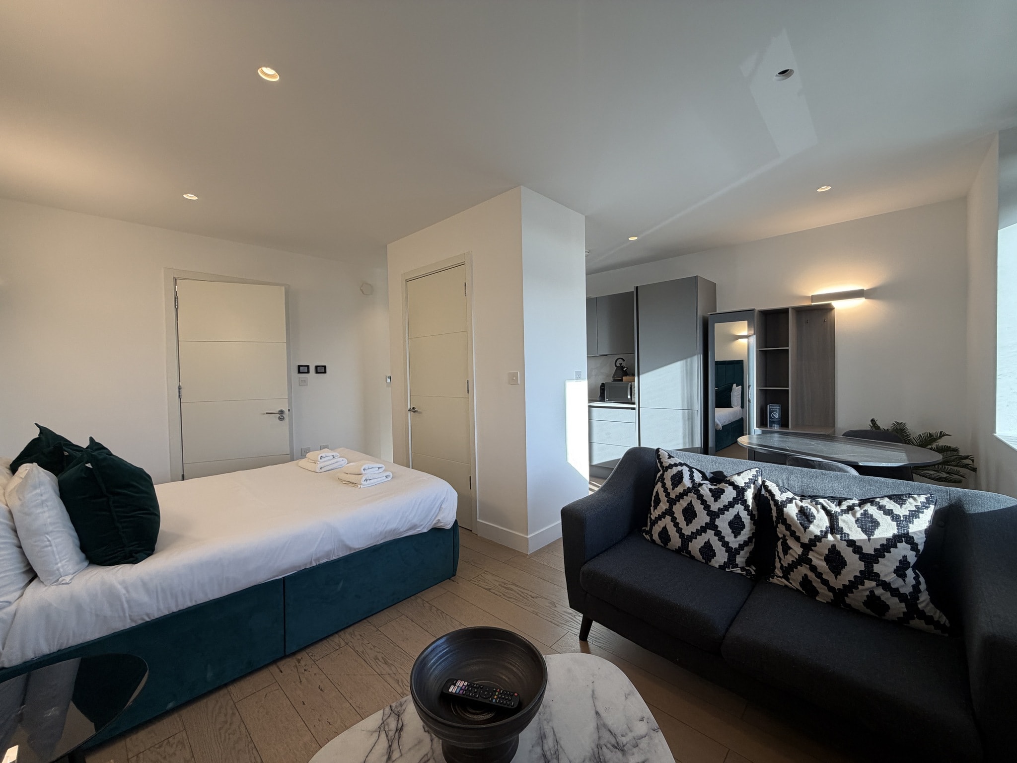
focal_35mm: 14
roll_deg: +1.4
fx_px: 411
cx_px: 508
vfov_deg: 85.7
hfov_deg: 102.1
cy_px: 382
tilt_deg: -1.2
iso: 100
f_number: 2.2
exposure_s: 1/100
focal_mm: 2.22
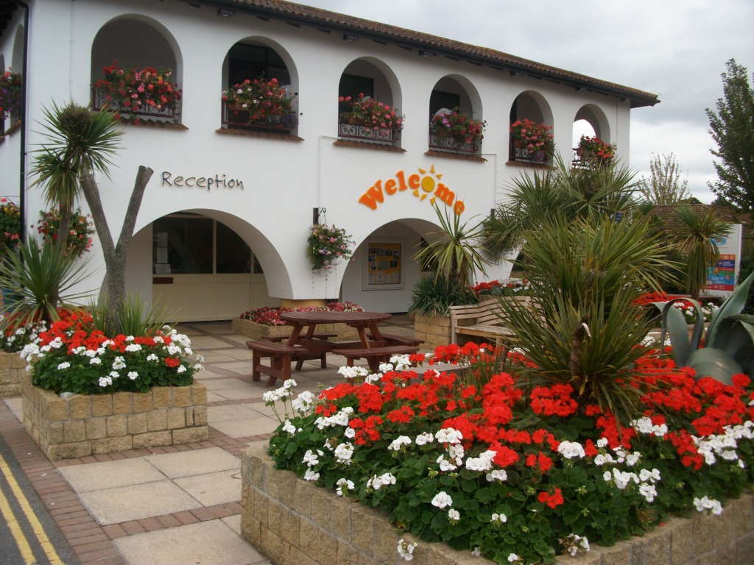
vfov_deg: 45.4
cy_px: 282
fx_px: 675
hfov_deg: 58.4
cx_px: 377
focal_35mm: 31
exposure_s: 1/97.7
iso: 80
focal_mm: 5.7
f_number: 8.8
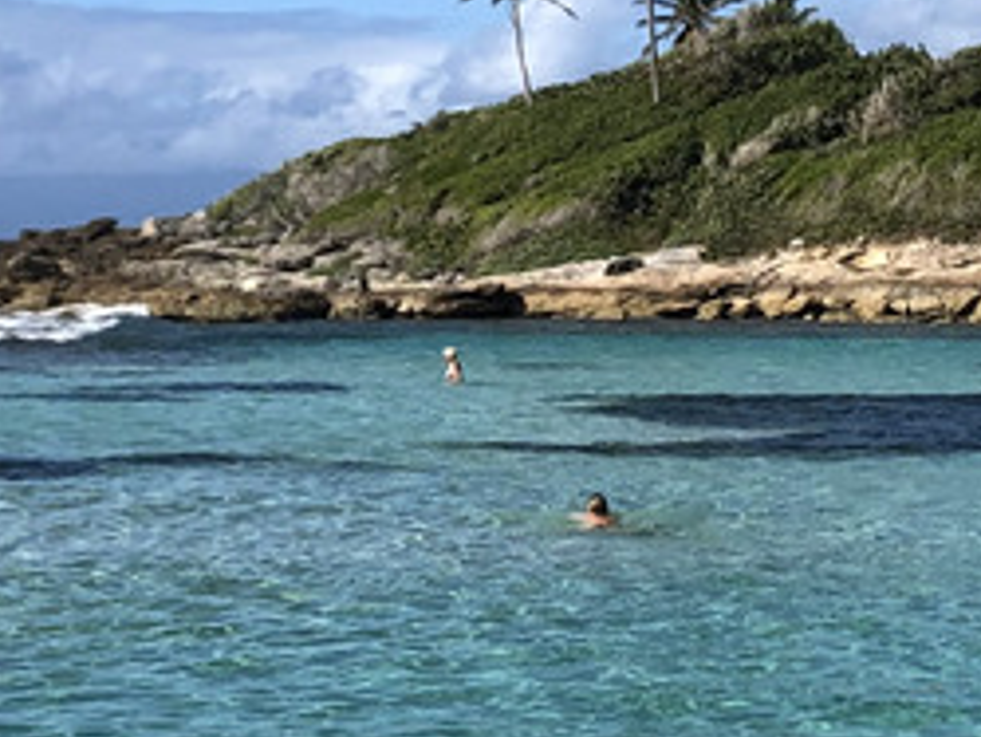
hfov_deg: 14.6
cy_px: 71
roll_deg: +1.1
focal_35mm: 135
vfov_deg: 10.9
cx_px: 563
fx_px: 3828
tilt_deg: +2.8
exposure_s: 1/3003
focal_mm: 4
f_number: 1.8
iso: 20
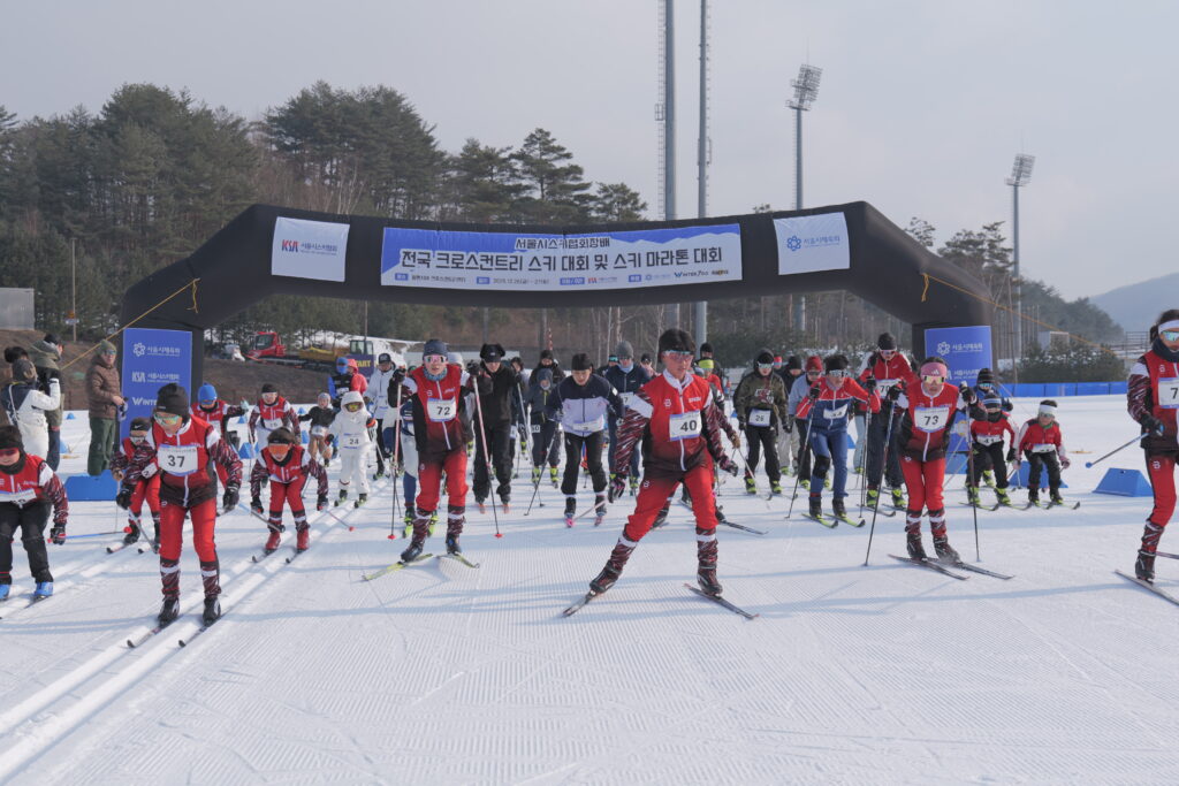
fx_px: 1769
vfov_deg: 25.1
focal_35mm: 54
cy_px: 393
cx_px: 590
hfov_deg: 36.9
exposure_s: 1/500
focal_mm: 54
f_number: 5.5
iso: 100
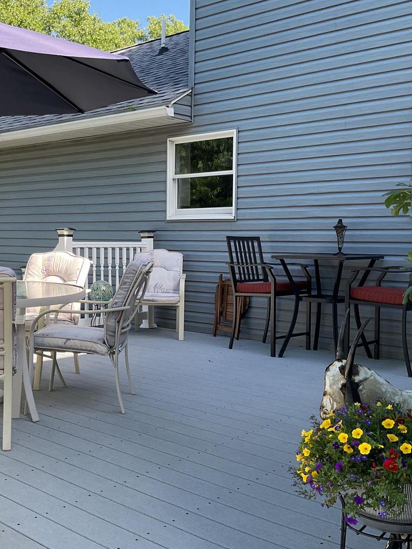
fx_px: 651
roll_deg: -0.8
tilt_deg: -3.9
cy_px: 271
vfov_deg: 45.8
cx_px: 168
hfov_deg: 35.0
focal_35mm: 41
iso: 16
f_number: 1.8
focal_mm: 3
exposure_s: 1/309
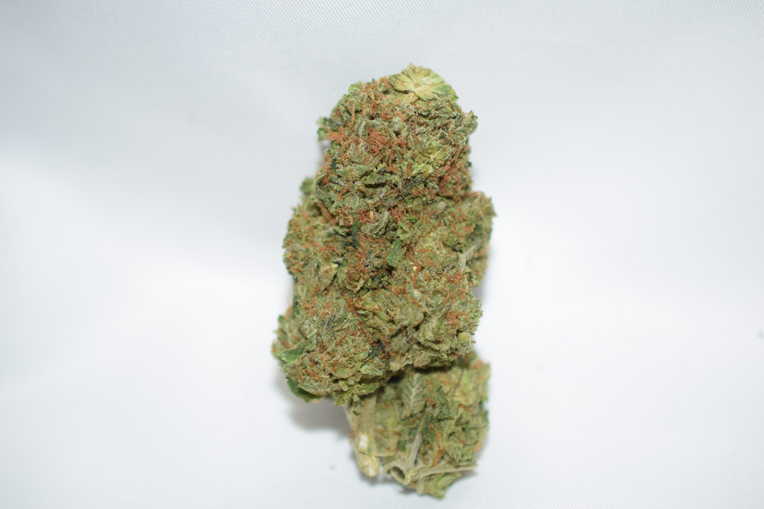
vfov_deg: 22.6
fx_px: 1273
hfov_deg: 33.4
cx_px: 382
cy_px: 254
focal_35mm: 60
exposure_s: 1/60
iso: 100
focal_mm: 40
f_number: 3.2
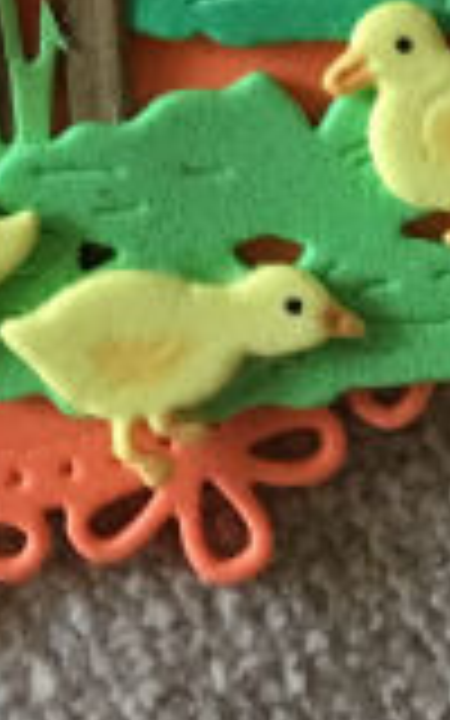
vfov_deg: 15.7
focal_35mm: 121
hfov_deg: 10.7
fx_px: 2374
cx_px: -83
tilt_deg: -87.8
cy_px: -398
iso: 320
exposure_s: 1/17
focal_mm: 4.15
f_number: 2.2
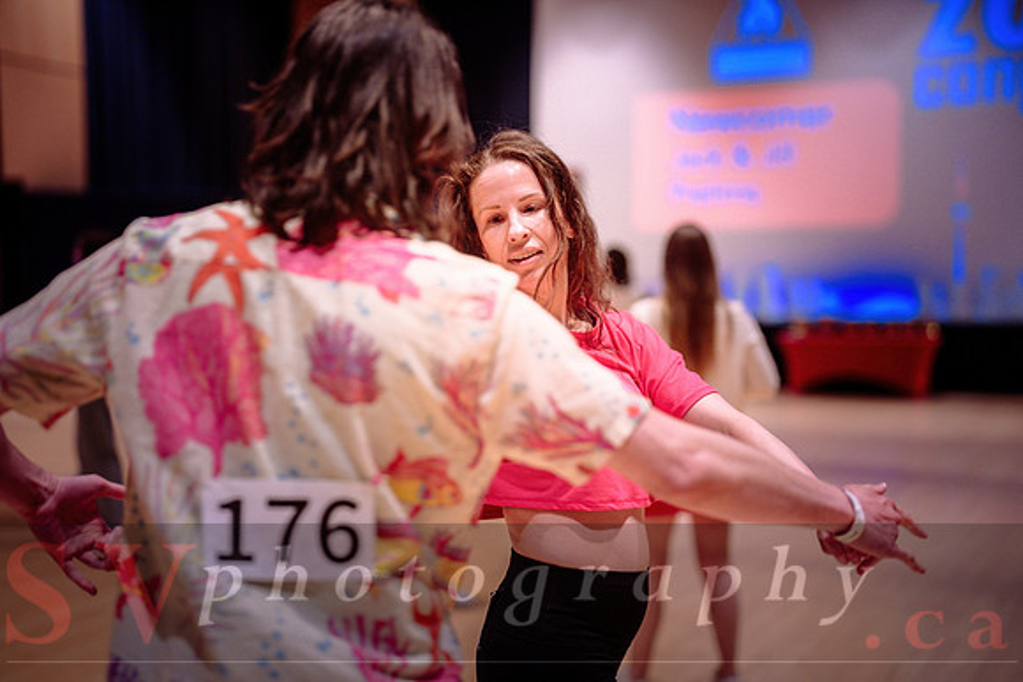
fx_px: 1421
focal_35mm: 50
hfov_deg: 39.6
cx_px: 512
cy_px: 341
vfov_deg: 27.0
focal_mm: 50
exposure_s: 1/200
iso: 1600
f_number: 1.4
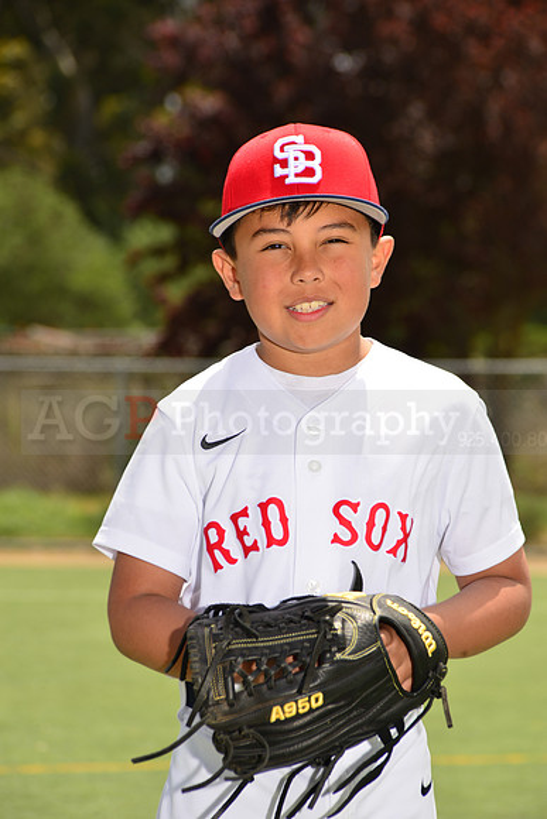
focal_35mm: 185
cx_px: 274
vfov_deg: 11.1
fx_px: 4214
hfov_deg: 7.4
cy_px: 410
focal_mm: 185
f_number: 11
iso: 125
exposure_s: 1/200
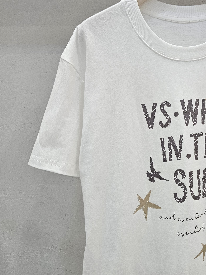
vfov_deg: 42.9
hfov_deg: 31.4
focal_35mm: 44
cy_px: 139
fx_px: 349
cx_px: 185
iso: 160
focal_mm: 5.4
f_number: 1.8
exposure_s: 1/120
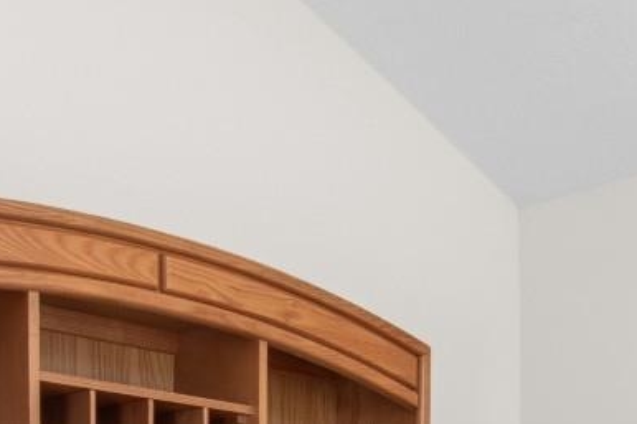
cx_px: 698
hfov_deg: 28.9
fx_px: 1114
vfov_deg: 19.6
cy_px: 572
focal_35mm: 63
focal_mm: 10
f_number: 4.5
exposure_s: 1/13
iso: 100
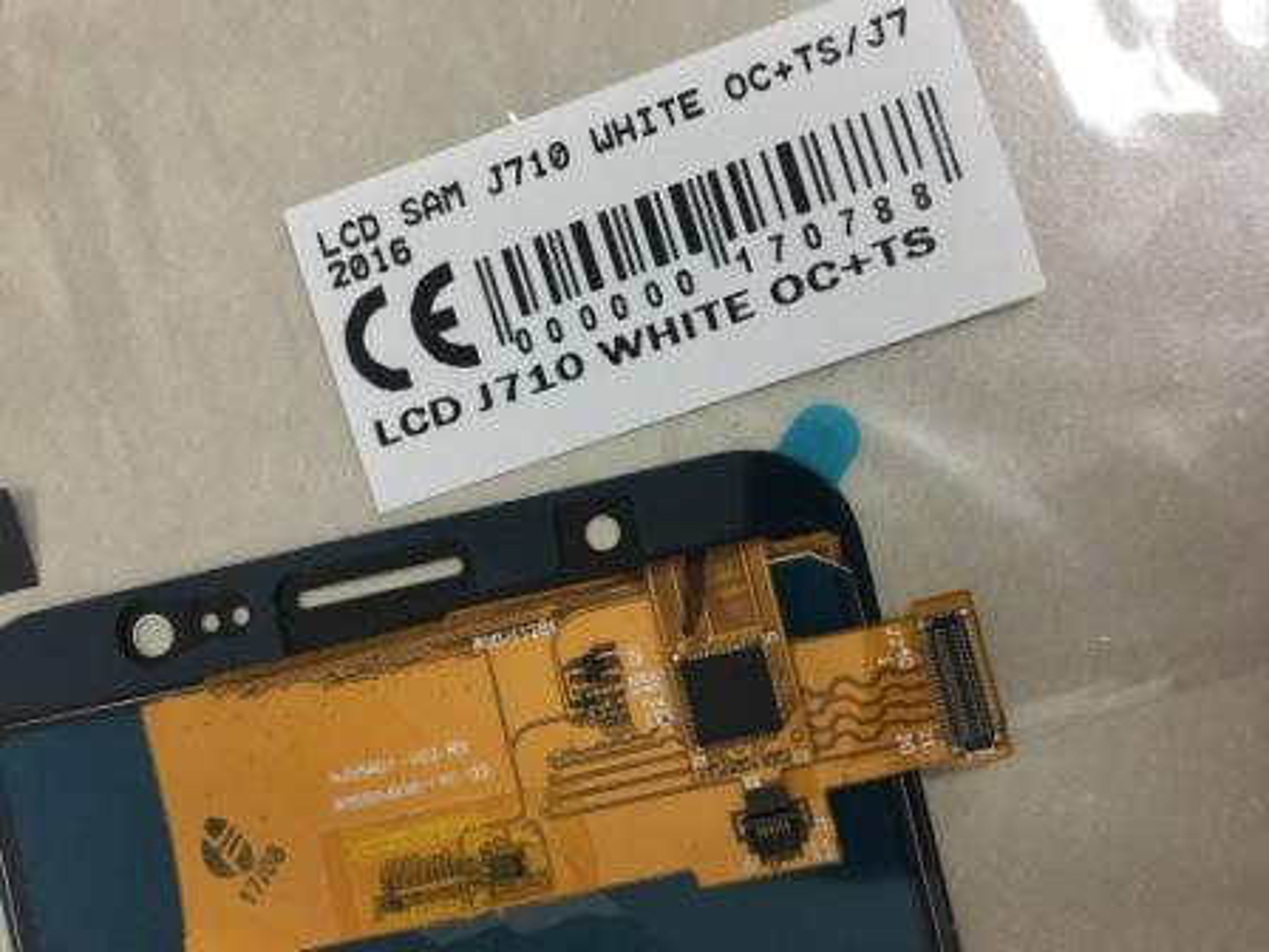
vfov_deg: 48.2
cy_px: 476
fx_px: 1063
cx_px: 634
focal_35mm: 29
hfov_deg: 61.7
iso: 200
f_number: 2.2
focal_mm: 4.15
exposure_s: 1/25
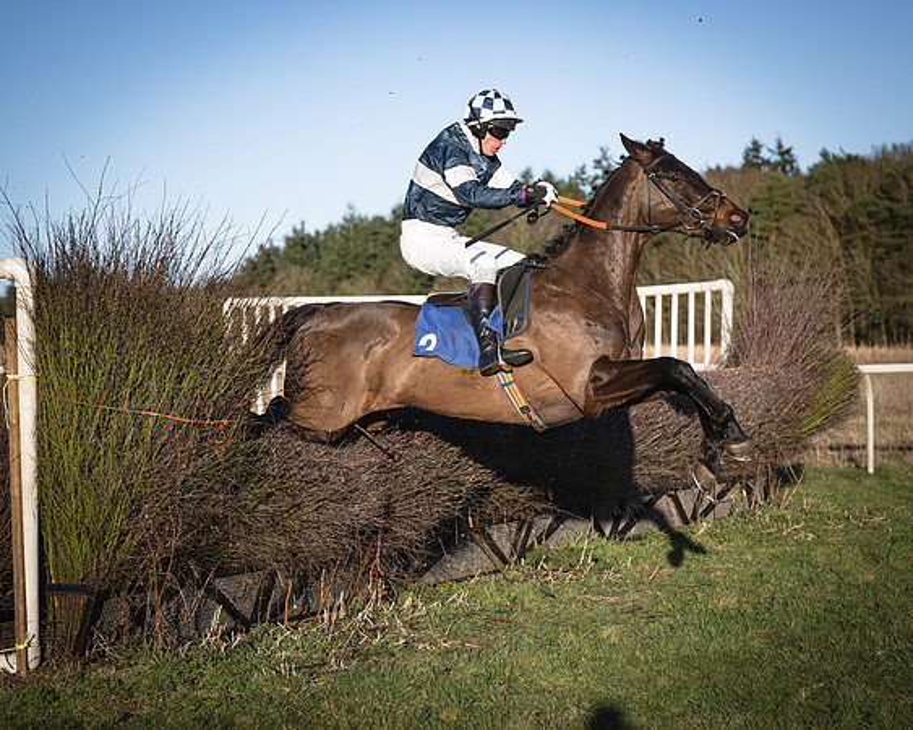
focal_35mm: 86
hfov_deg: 22.1
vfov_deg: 17.8
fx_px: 2334
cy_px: 368
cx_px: 440
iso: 100
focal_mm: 70
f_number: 2.8
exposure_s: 1/2000
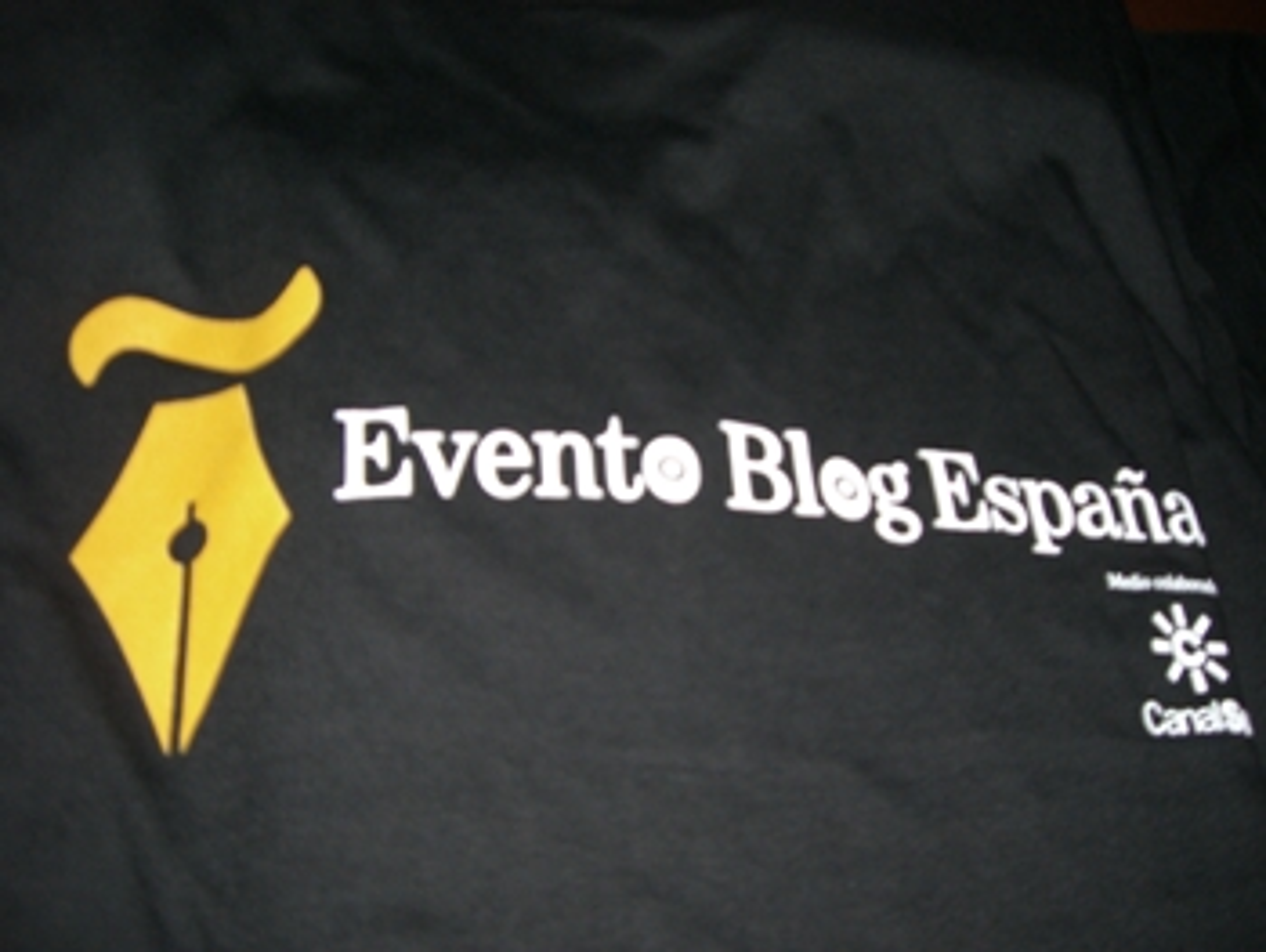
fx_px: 1391
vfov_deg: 37.8
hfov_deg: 48.9
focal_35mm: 38
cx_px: 633
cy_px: 476
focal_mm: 6.2
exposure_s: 1/60
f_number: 2.7
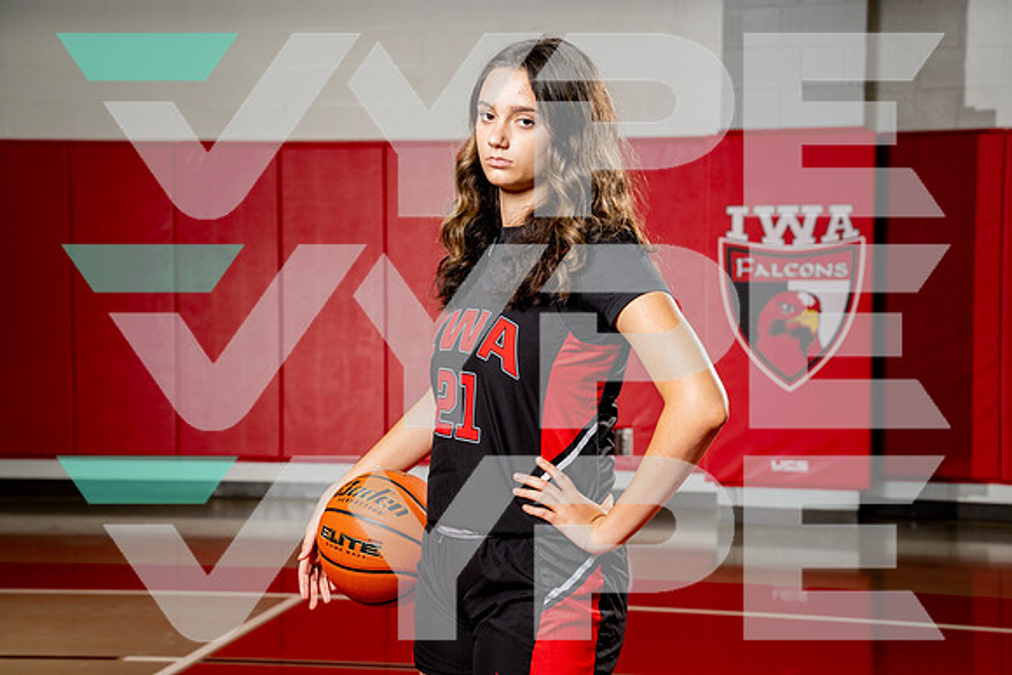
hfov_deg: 28.4
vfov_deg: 19.2
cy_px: 338
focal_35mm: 71
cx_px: 506
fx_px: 2000
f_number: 5.6
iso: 400
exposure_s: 1/250
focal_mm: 70
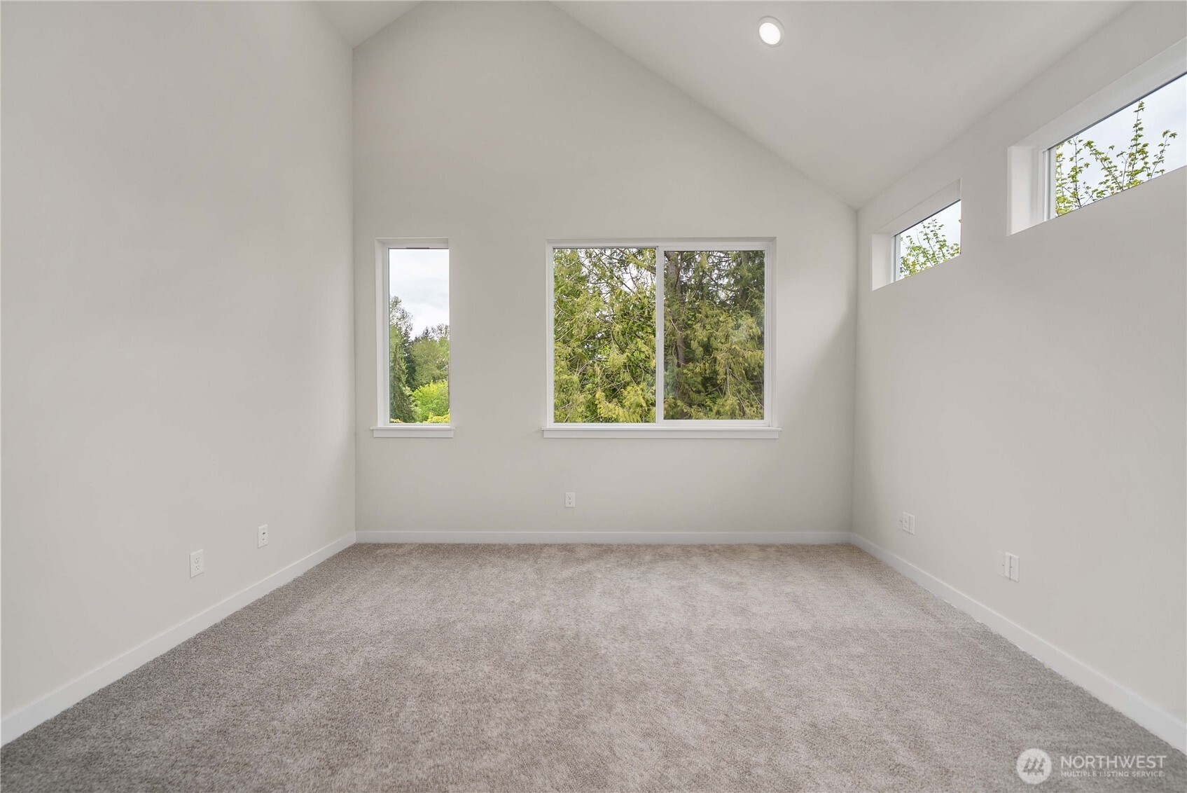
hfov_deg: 108.3
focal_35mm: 13
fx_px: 429
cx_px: 594
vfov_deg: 85.5
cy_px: 396
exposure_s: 1/30
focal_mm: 13
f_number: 4
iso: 320
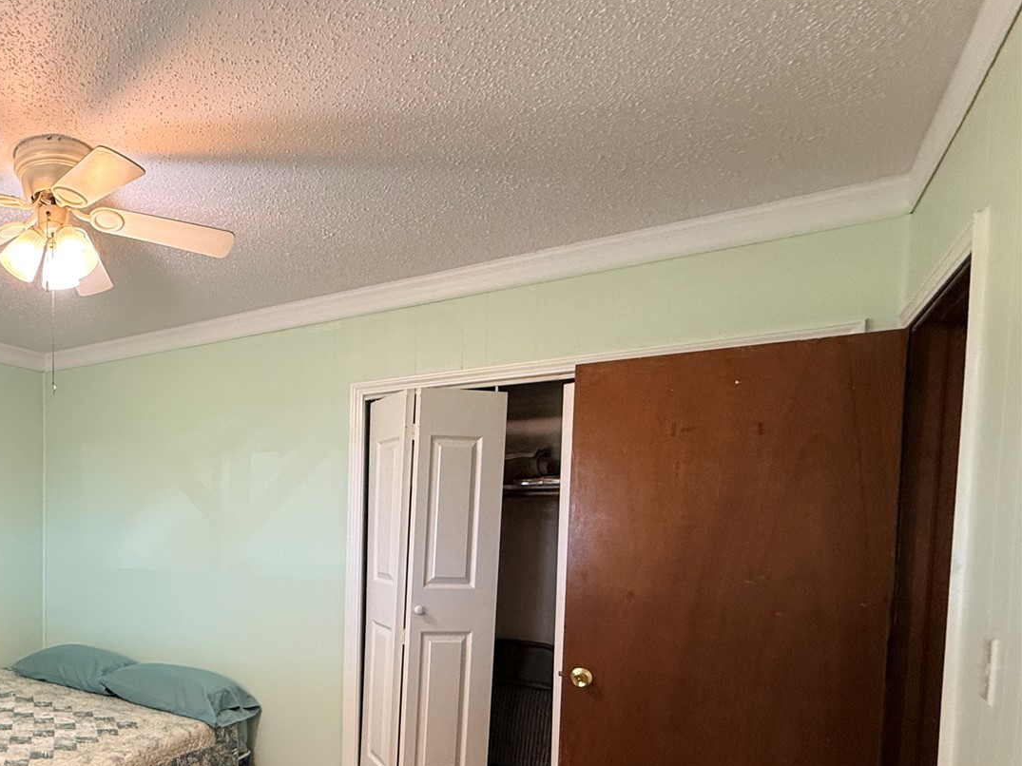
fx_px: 738
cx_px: 110
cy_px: 565
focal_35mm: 25
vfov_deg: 52.7
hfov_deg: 59.5
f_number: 2.2
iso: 250
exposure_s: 1/120
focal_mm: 2.22
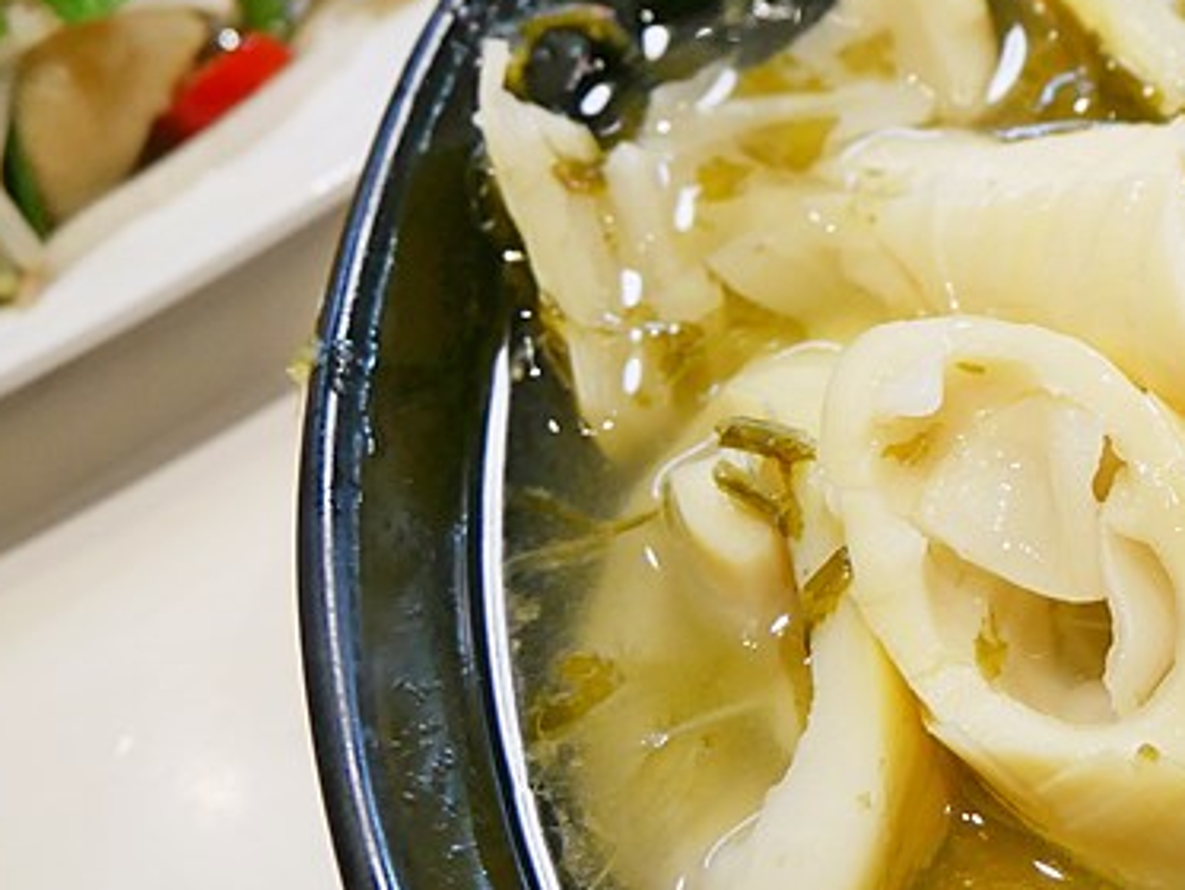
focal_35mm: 75
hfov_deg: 23.6
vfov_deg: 19.6
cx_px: 1442
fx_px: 2568
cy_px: 485
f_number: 3.5
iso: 400
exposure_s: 1/60
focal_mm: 14
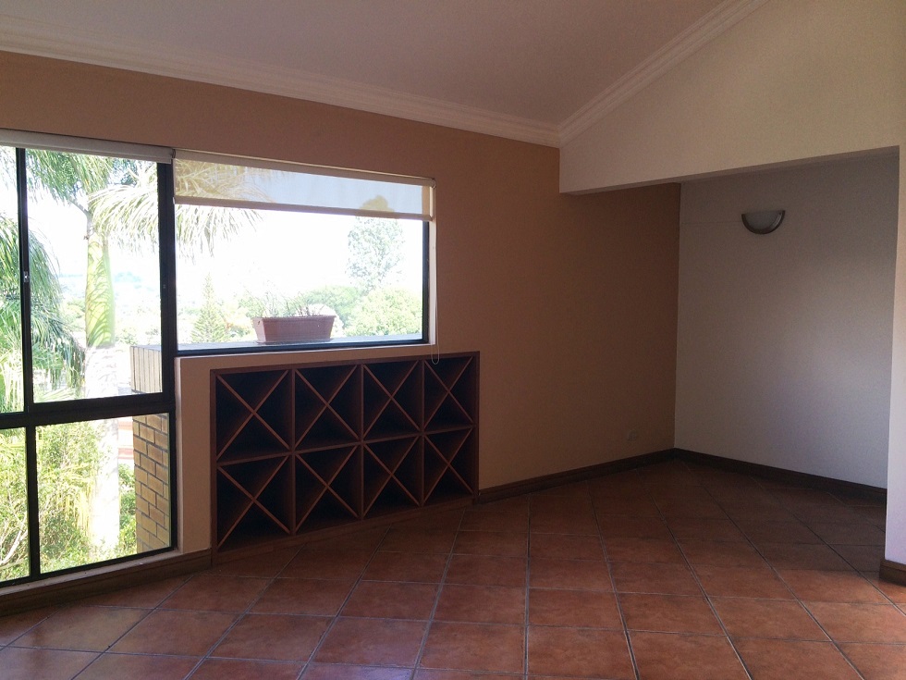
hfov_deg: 60.0
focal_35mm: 30
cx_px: 453
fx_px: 785
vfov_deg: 46.8
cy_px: 340
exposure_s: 1/120
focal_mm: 4.12
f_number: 2.2
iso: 40
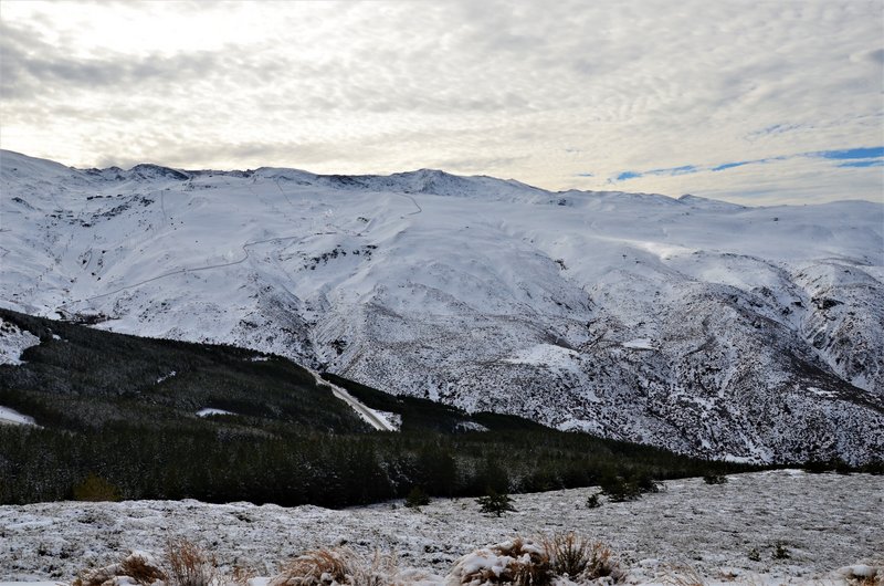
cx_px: 442
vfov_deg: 39.8
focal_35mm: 33
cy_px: 293
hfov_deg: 57.3
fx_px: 809
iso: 400
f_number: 13
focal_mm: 22
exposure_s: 1/800
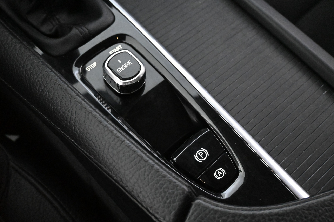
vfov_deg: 35.5
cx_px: 167
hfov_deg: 51.3
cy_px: 111
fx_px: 348
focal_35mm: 38
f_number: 4.2
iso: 11400
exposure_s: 1/40
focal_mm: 25
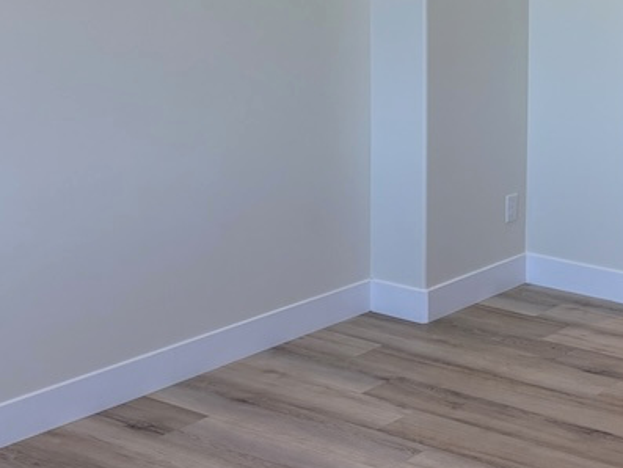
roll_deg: -1.8
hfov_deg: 25.3
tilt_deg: -7.4
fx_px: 1206
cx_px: 791
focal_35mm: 67
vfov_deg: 21.4
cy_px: 46
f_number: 1.6
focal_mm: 5.96
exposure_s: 1/127
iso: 80
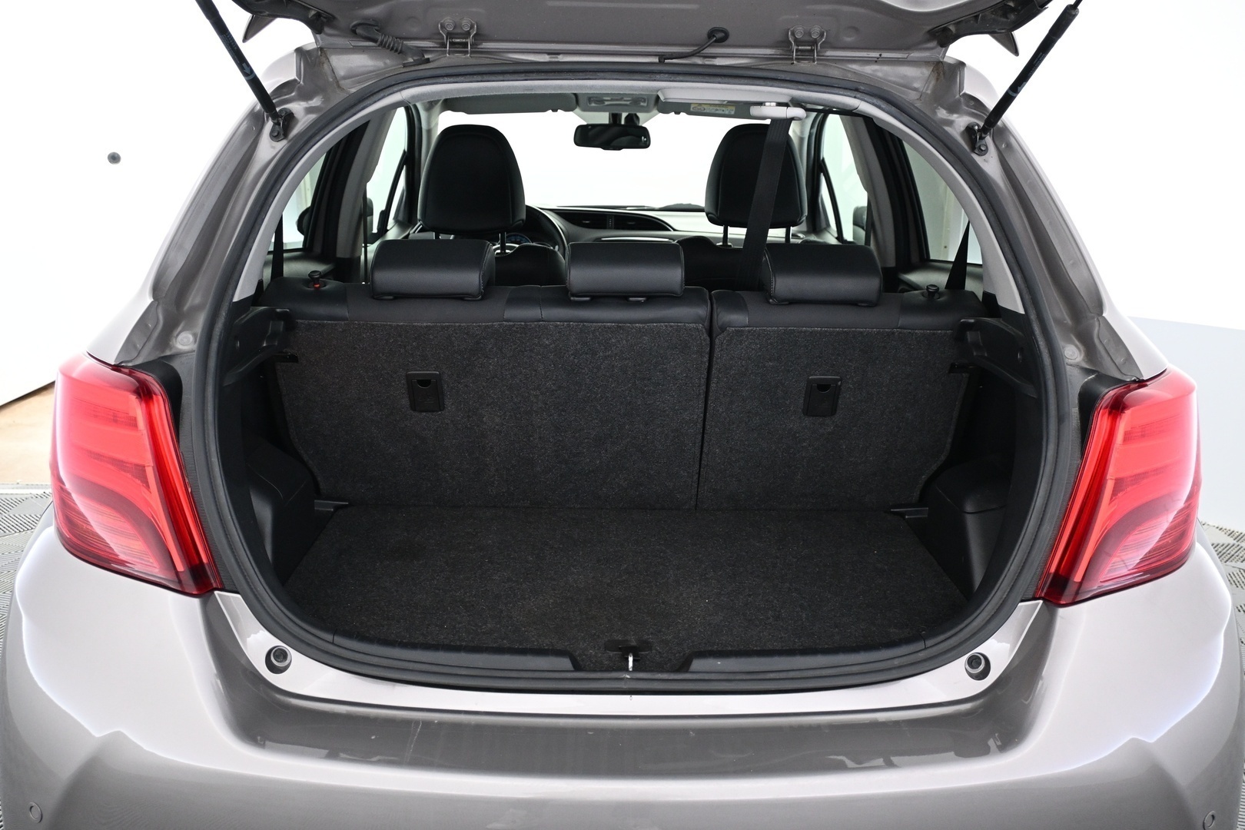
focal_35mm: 32
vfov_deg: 40.8
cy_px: 415
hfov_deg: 58.3
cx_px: 622
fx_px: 1115
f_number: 4
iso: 1600
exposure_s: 1/30
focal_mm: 21.5
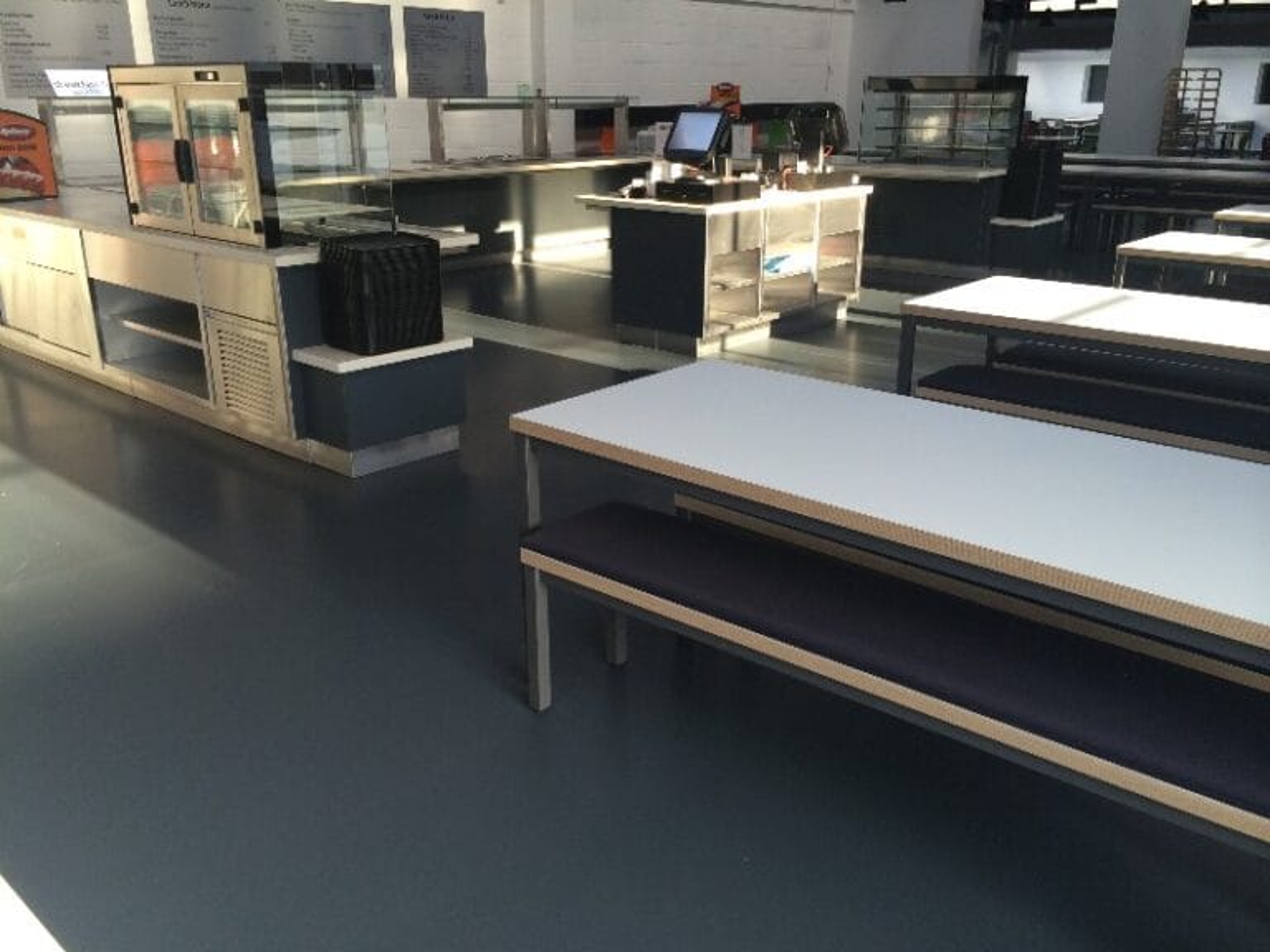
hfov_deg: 60.0
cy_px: 476
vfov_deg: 46.8
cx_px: 635
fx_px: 1101
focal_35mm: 30
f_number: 2.2
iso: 64
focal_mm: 4.12
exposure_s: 1/120
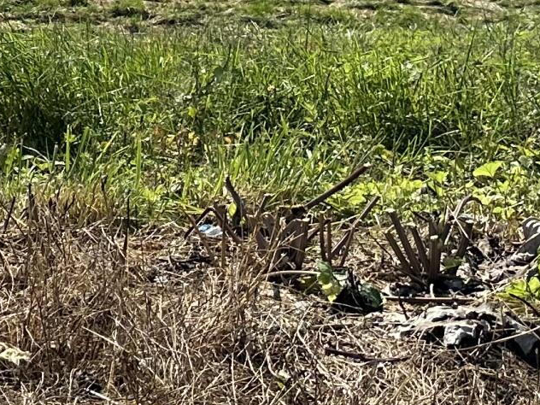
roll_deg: +1.2
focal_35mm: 114
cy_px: -201
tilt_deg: -8.2
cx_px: -492
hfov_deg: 14.7
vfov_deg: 12.4
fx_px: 1778
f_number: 1.78
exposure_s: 1/7576
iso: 80
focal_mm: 6.86
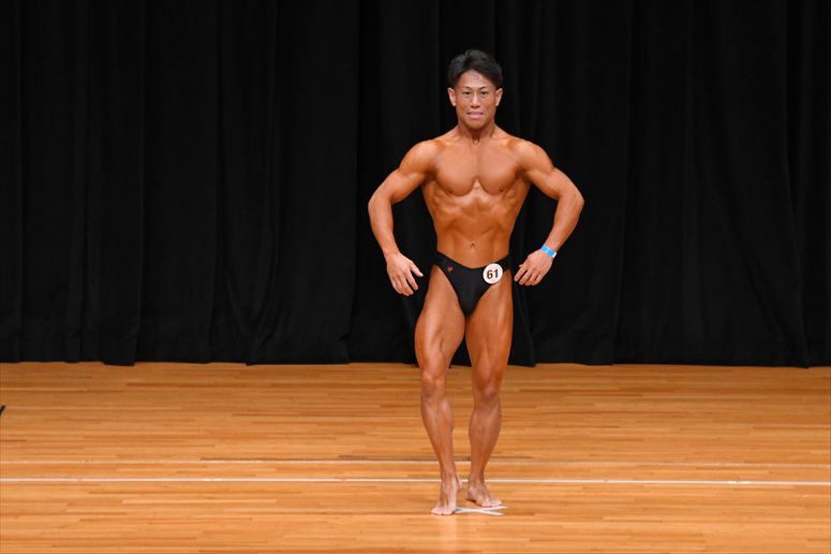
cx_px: 416
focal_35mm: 270
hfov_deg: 7.6
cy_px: 277
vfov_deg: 5.1
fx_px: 6230
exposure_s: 1/400
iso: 3200
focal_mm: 180
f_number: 5.6
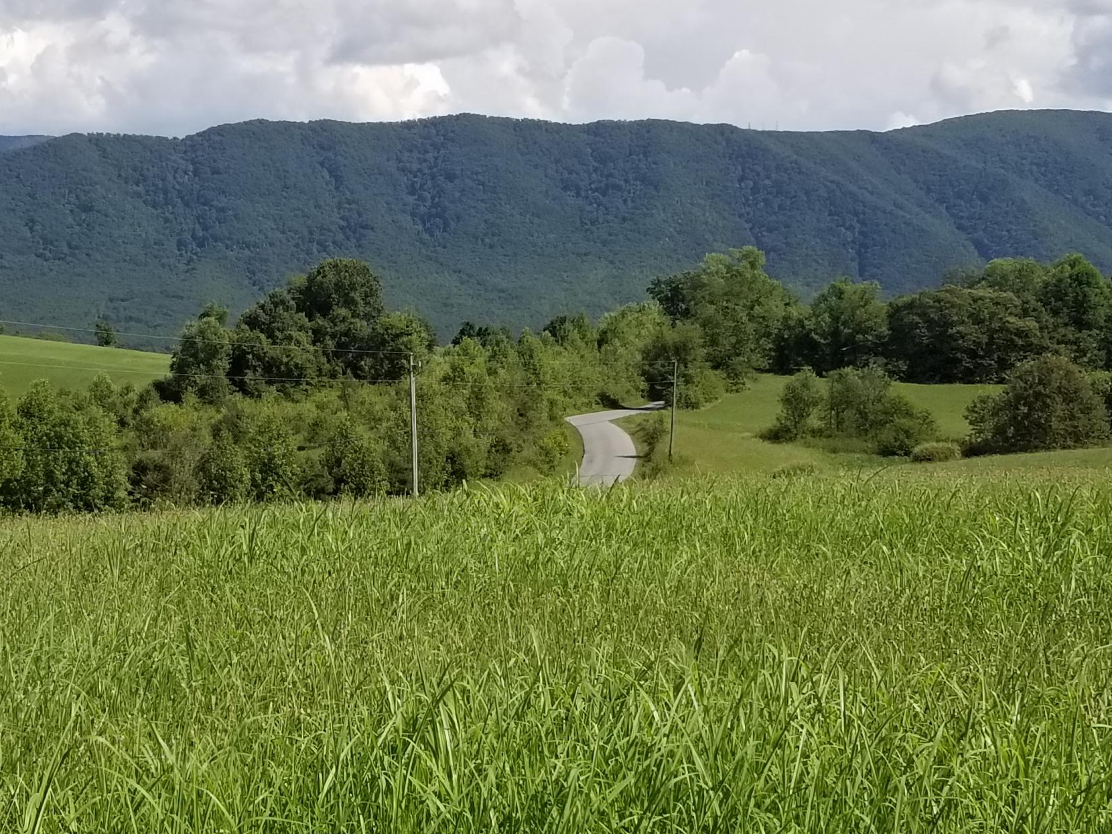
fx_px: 1510
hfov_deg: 38.3
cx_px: 161
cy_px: 390
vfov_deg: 30.9
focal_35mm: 47
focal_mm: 4.3
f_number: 1.7
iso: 50
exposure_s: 1/2904
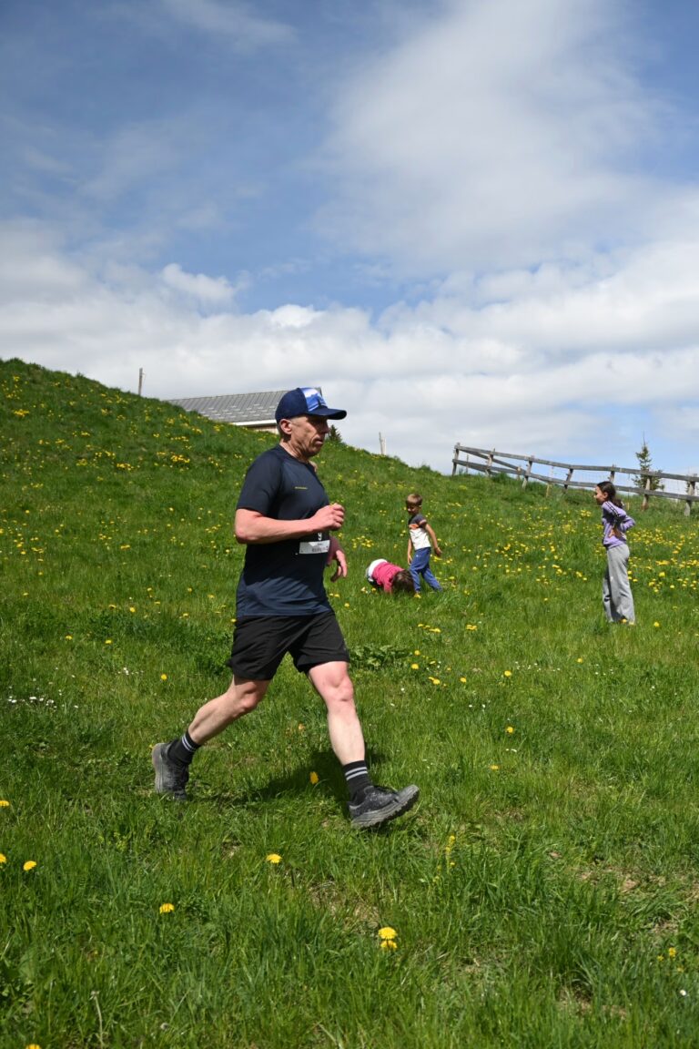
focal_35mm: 42
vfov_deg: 46.4
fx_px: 1223
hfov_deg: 31.9
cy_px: 524
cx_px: 350
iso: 360
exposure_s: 1/4000
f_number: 4
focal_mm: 28
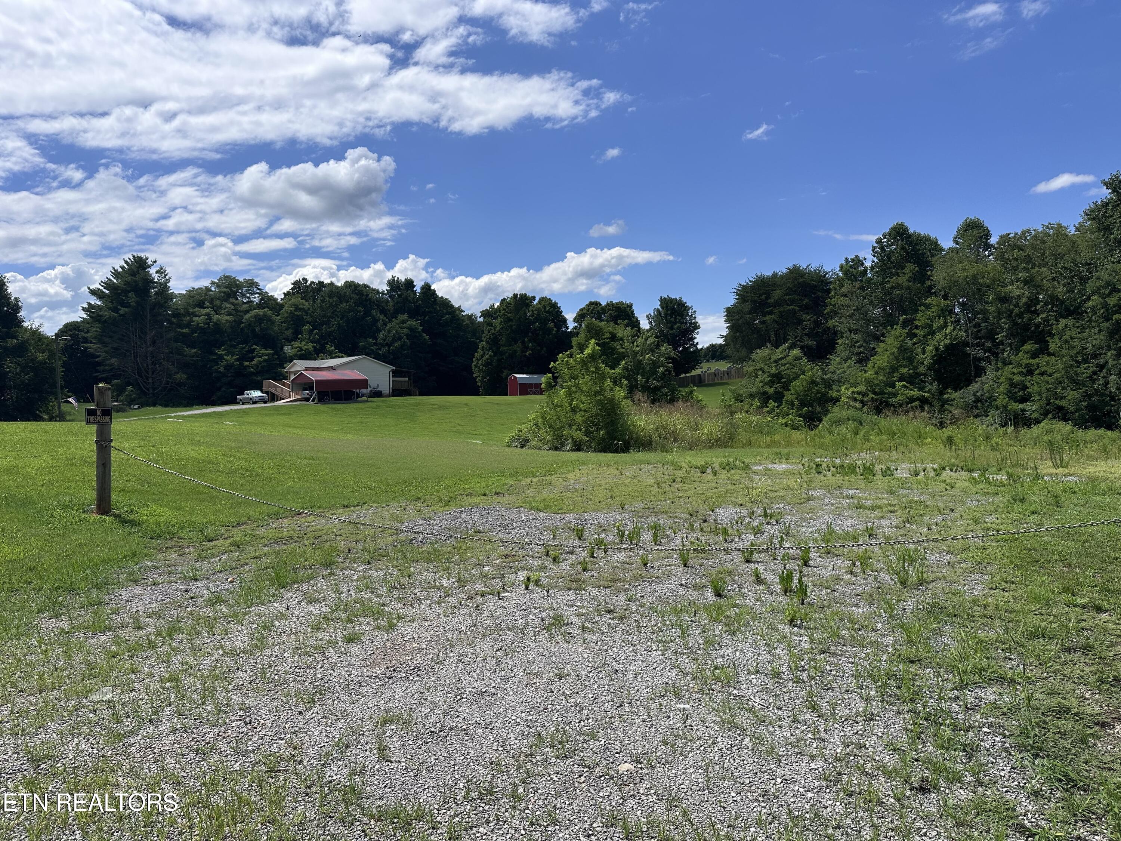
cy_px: 420
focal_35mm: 24
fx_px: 777
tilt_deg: +1.0
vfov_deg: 56.8
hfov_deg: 71.6
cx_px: 560
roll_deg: +0.8
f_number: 1.78
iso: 80
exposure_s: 1/7576
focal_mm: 6.86
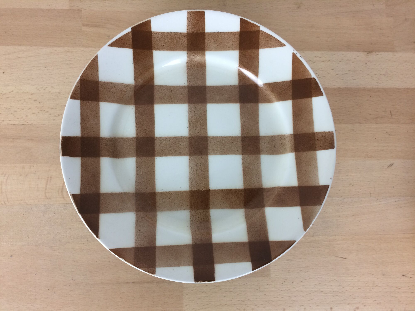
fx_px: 348
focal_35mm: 29
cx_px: 208
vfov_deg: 48.2
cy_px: 156
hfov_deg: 61.7
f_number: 2.2
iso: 40
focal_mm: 4.15
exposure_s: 1/33
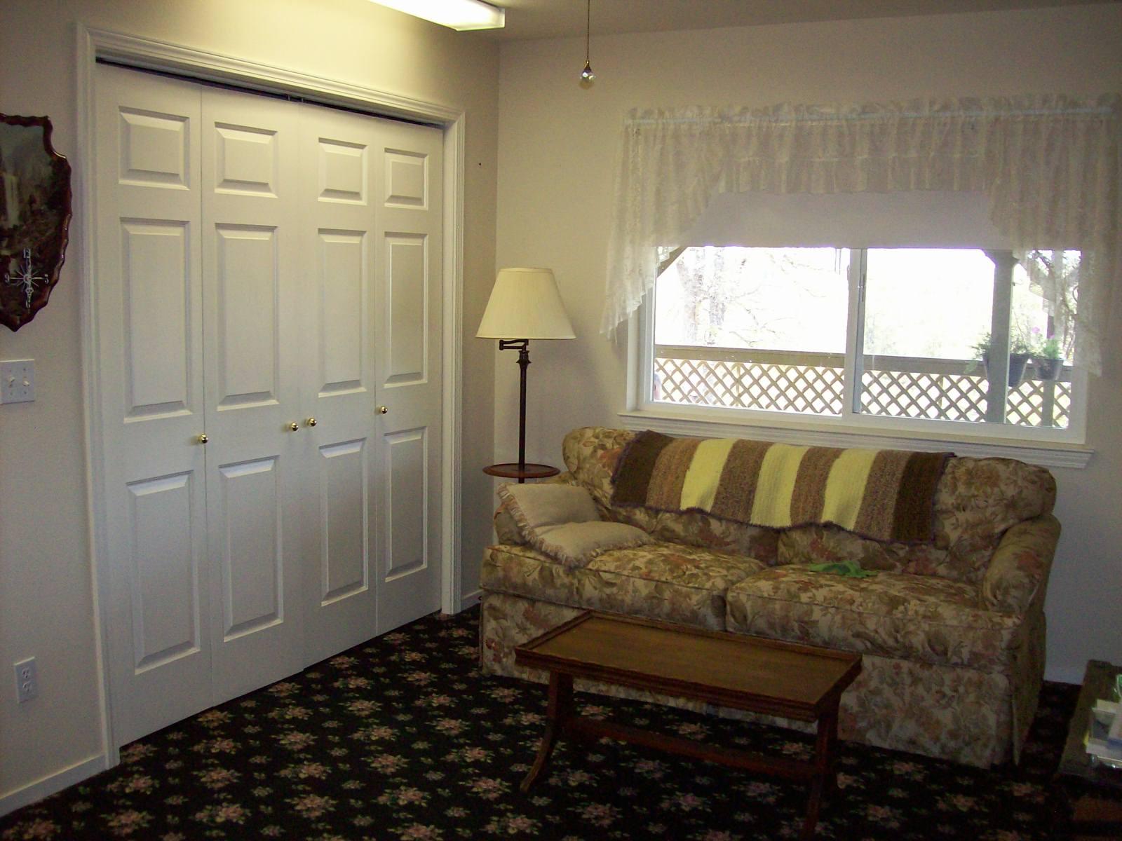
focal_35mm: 36
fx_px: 1167
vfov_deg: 39.7
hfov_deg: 51.4
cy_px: 420
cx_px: 561
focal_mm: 6
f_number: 2.7
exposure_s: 1/64
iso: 140
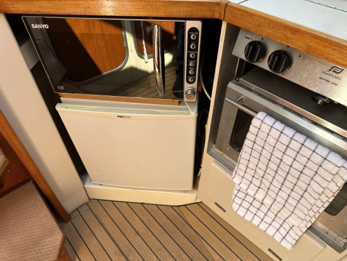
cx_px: 174
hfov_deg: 71.6
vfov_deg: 56.9
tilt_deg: -44.9
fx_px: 241
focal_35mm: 24
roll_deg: +1.1
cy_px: 130
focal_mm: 6.86
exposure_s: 1/231
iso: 64
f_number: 1.78
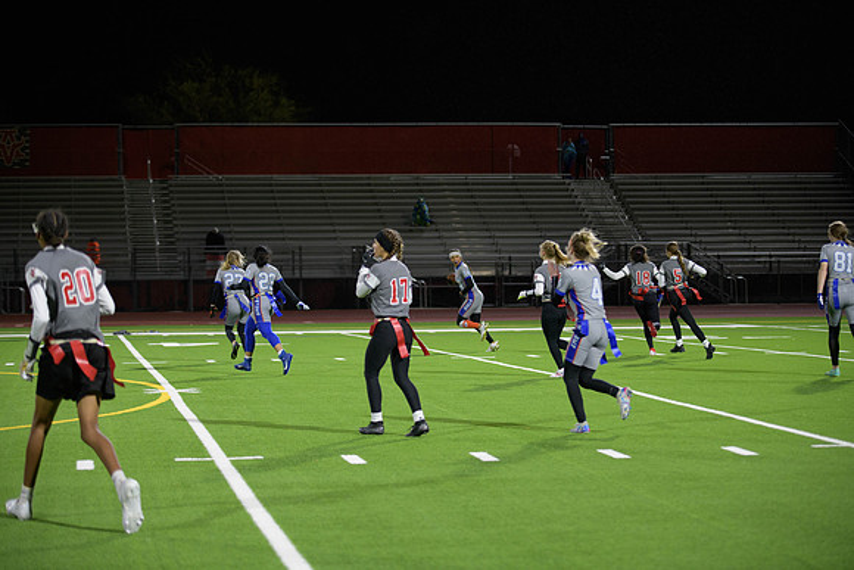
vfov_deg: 14.0
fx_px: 2325
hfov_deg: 20.8
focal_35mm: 98
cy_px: 285
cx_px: 427
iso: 1100
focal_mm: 98
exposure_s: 1/200
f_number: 2.8
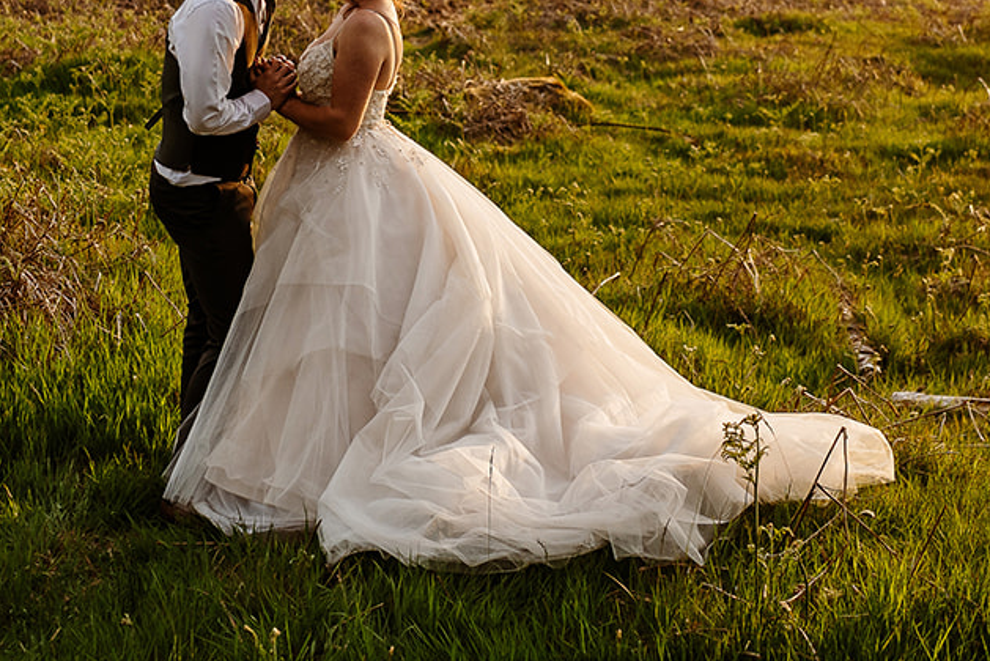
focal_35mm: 89
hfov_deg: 22.8
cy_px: 120
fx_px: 2449
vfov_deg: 15.3
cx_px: 401
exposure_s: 1/1250
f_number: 2.5
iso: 320
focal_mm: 35
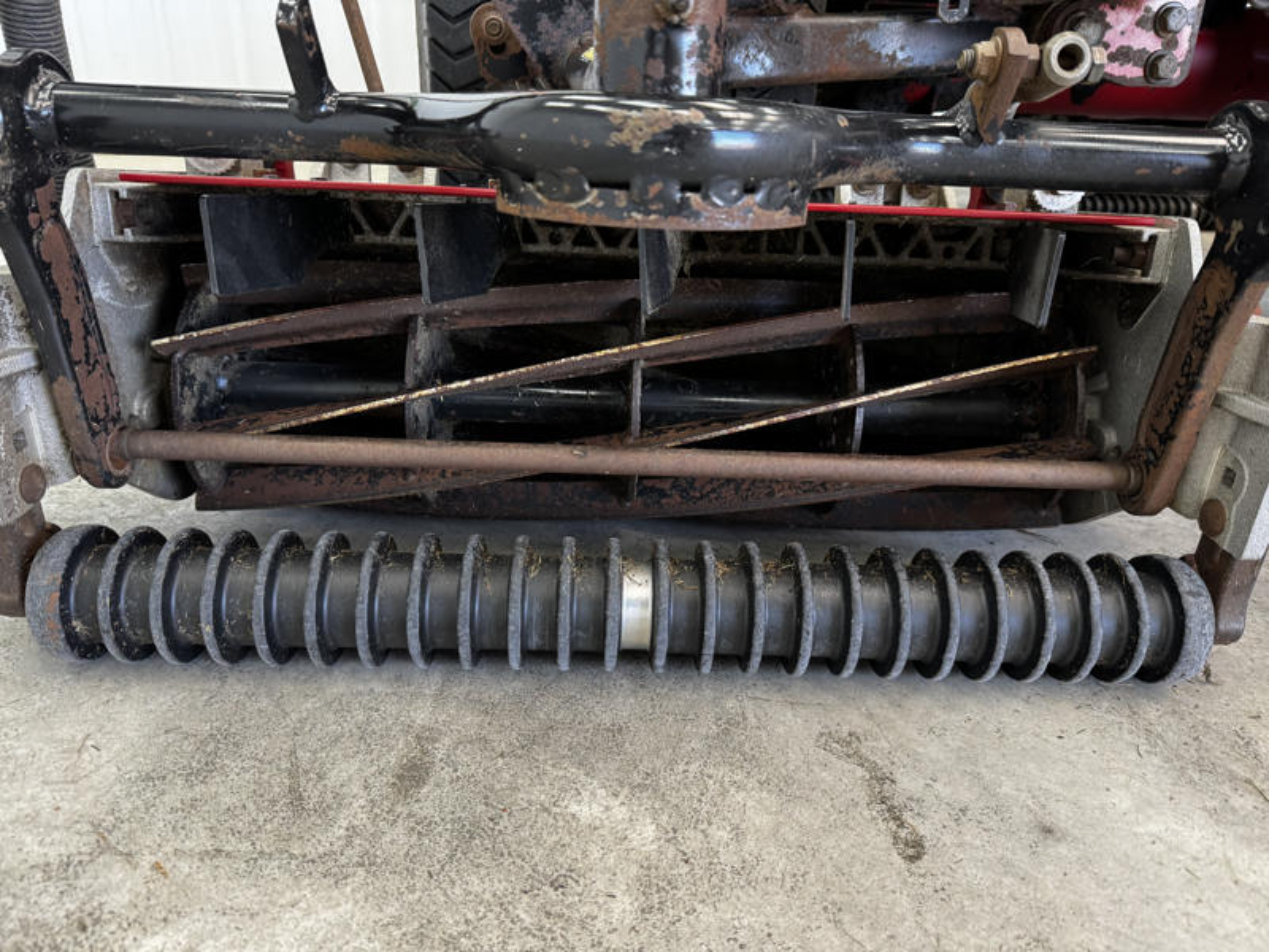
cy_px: 476
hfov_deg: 71.6
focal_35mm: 24
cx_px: 634
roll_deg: -2.0
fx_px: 880
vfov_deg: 56.8
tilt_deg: -25.8
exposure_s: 1/120
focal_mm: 6.76
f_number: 1.78
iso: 200
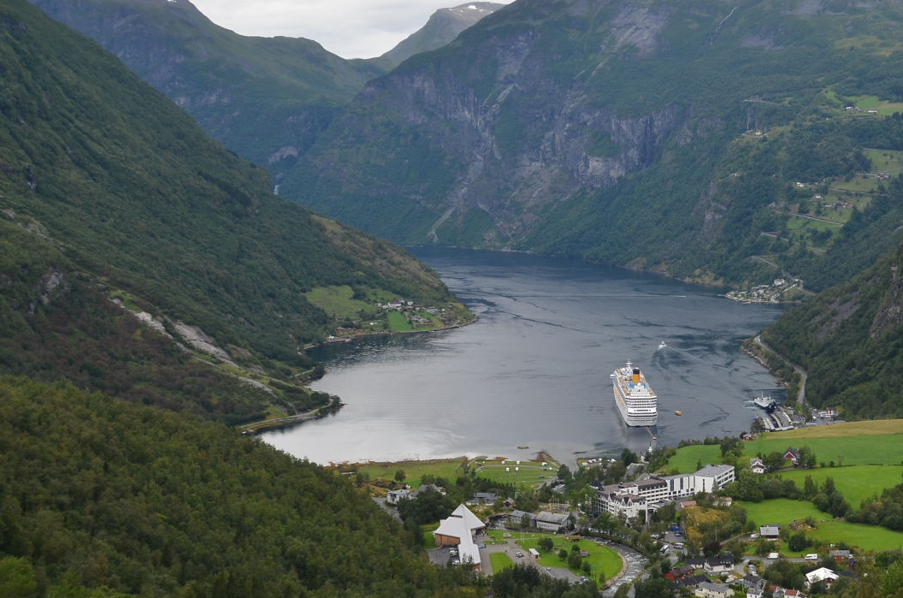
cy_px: 238
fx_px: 1547
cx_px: 616
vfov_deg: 21.8
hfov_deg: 32.2
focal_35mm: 62
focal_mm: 25
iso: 200
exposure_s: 1/125
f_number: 11
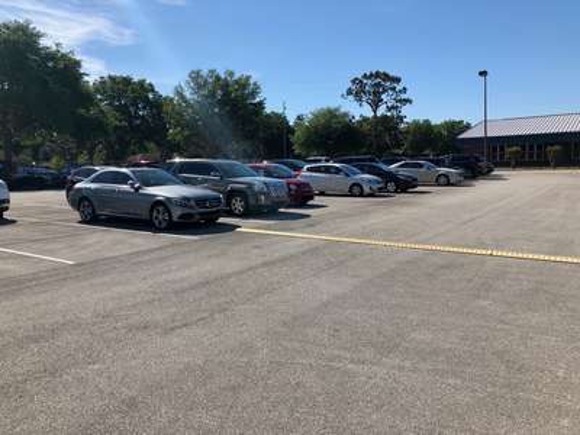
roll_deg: +3.6
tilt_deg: -7.9
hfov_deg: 63.4
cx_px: 290
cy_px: 218
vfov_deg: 49.7
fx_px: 469
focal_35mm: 28
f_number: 1.8
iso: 20
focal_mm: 4
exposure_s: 1/2525
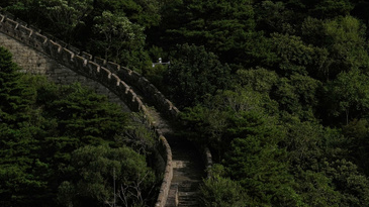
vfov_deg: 5.9
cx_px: 24
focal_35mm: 206
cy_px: 90
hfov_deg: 10.4
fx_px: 2015
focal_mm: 70
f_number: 16
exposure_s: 1/400
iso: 320
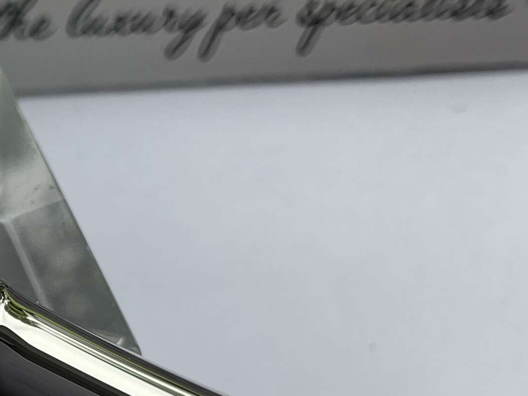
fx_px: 1052
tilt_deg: -61.9
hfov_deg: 26.7
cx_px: 9
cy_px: 346
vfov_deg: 20.9
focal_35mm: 69
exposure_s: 1/154
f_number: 1.8
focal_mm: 3
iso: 20
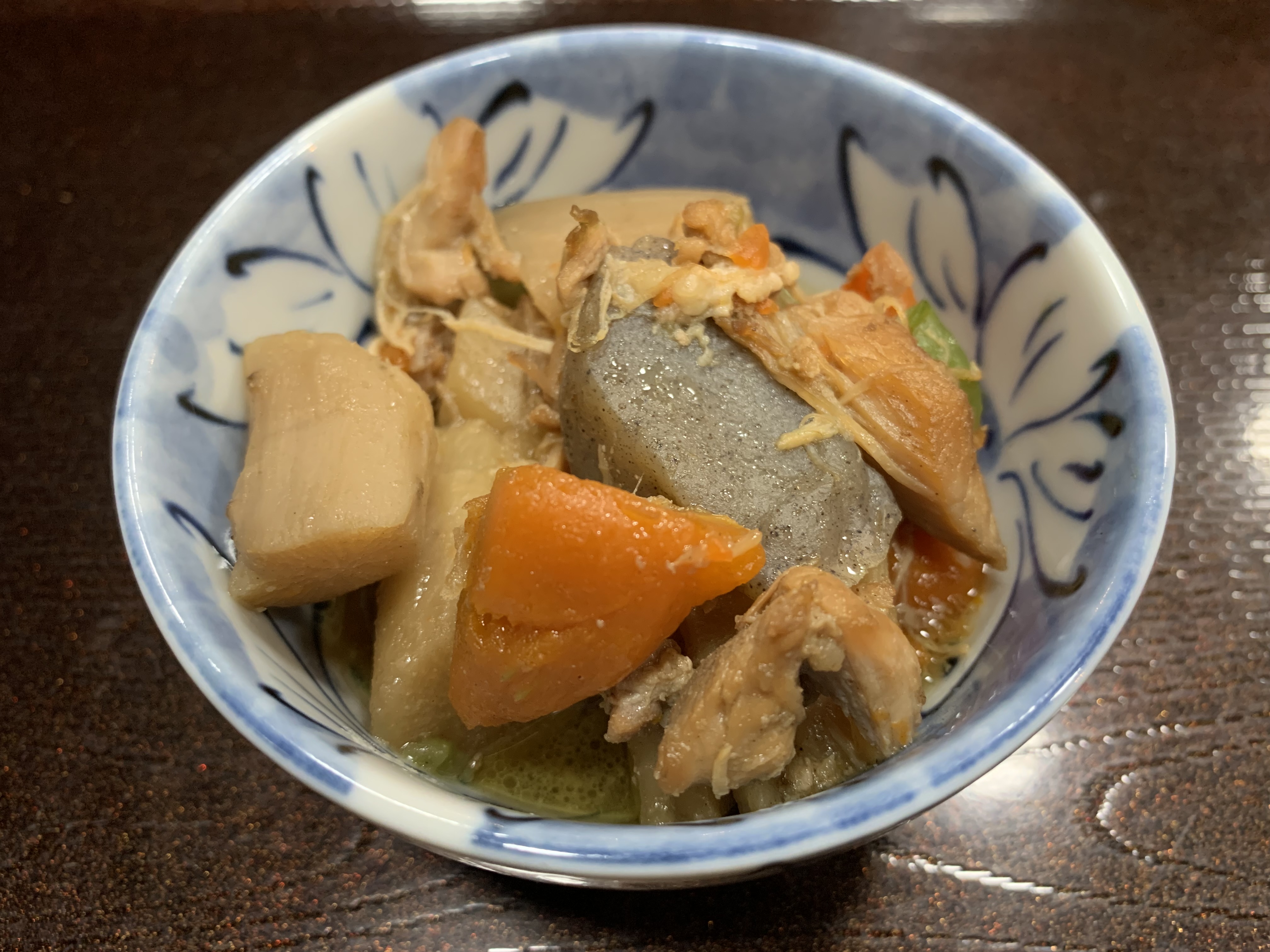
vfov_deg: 53.1
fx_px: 954
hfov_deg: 67.3
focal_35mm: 26
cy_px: 476
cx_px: 635
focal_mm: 4.25
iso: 250
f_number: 1.8
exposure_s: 1/60
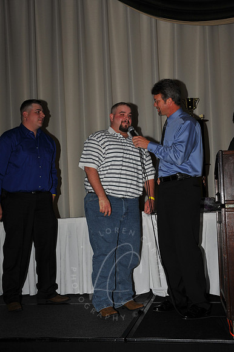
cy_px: 176
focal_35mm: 50
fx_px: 488
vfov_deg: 39.6
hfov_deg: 27.0
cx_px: 117
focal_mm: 50
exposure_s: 1/250
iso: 250
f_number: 8
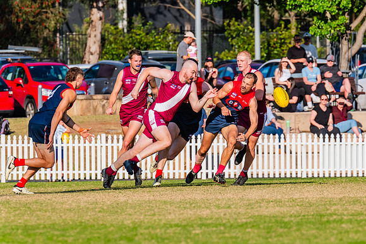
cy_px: 137
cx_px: 241
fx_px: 5737
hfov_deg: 3.7
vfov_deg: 2.4
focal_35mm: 564
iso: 800
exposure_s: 1/1250
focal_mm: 420
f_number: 11
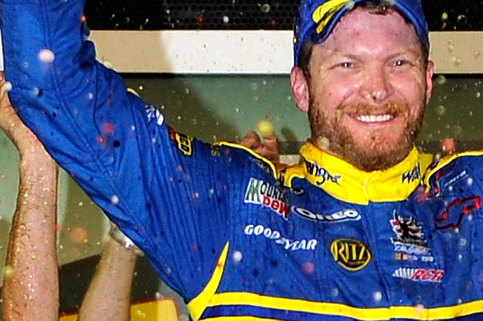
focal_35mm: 233
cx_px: 358
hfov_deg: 8.8
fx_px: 3124
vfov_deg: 5.9
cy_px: 121
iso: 400
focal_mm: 52
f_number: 2.8
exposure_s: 1/250
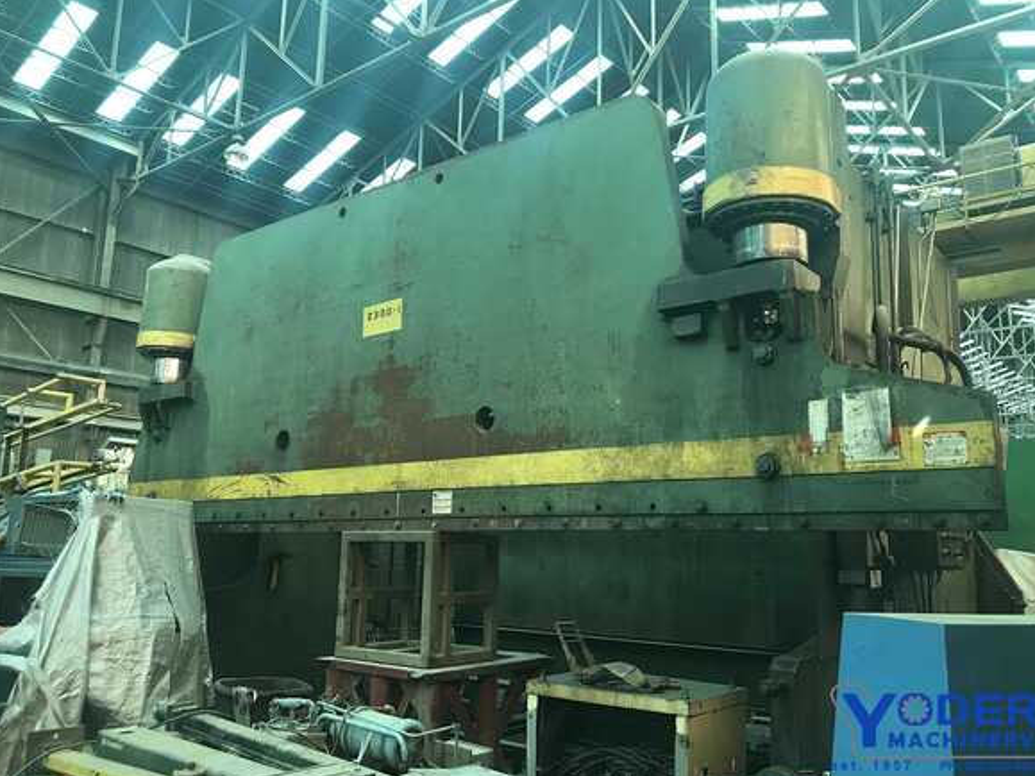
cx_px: 529
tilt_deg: +12.9
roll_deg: -2.2
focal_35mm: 29
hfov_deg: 61.7
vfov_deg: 48.2
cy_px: 386
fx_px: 867
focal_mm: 3.99
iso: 40
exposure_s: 1/24
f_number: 1.8
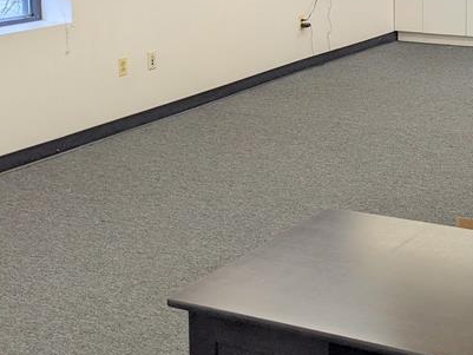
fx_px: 943
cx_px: 481
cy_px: 2
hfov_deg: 26.5
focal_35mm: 69
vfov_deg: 20.6
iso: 42
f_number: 1.73
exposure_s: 1/169
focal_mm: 4.38
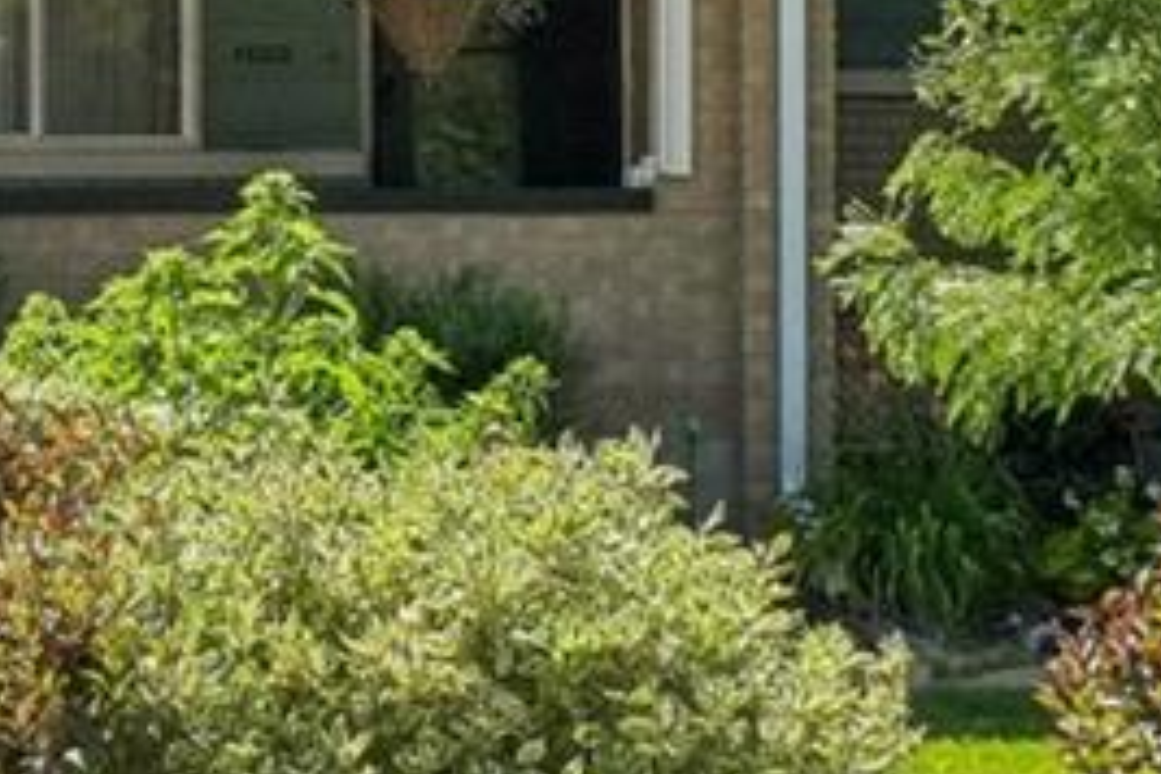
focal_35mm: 135
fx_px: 4353
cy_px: 244
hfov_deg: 15.0
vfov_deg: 10.1
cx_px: 43
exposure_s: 1/1250
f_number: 8
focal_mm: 15
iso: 400
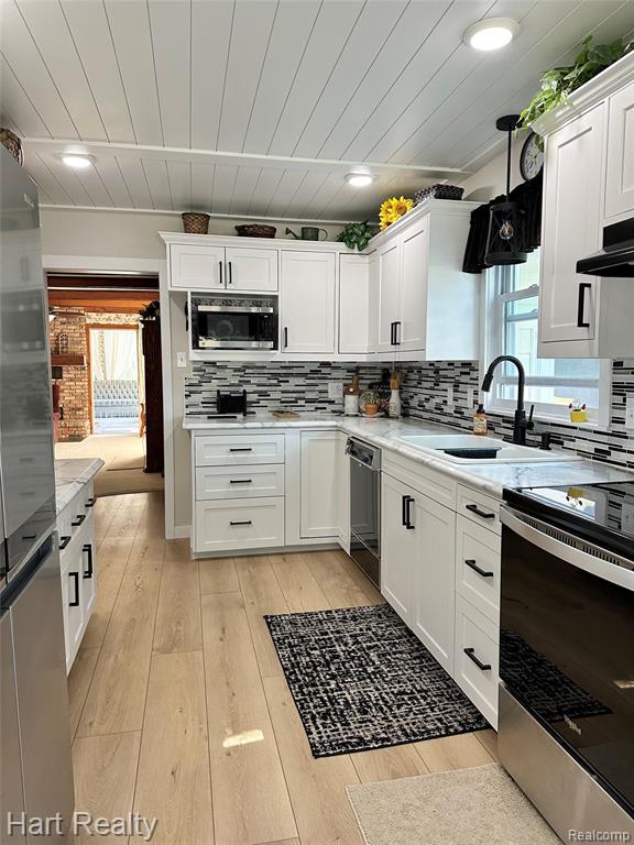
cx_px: 317
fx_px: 586
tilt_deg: -3.0
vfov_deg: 71.6
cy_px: 422
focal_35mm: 24
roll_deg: -1.3
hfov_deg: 56.8
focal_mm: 6.86
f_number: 1.78
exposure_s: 1/120
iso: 200
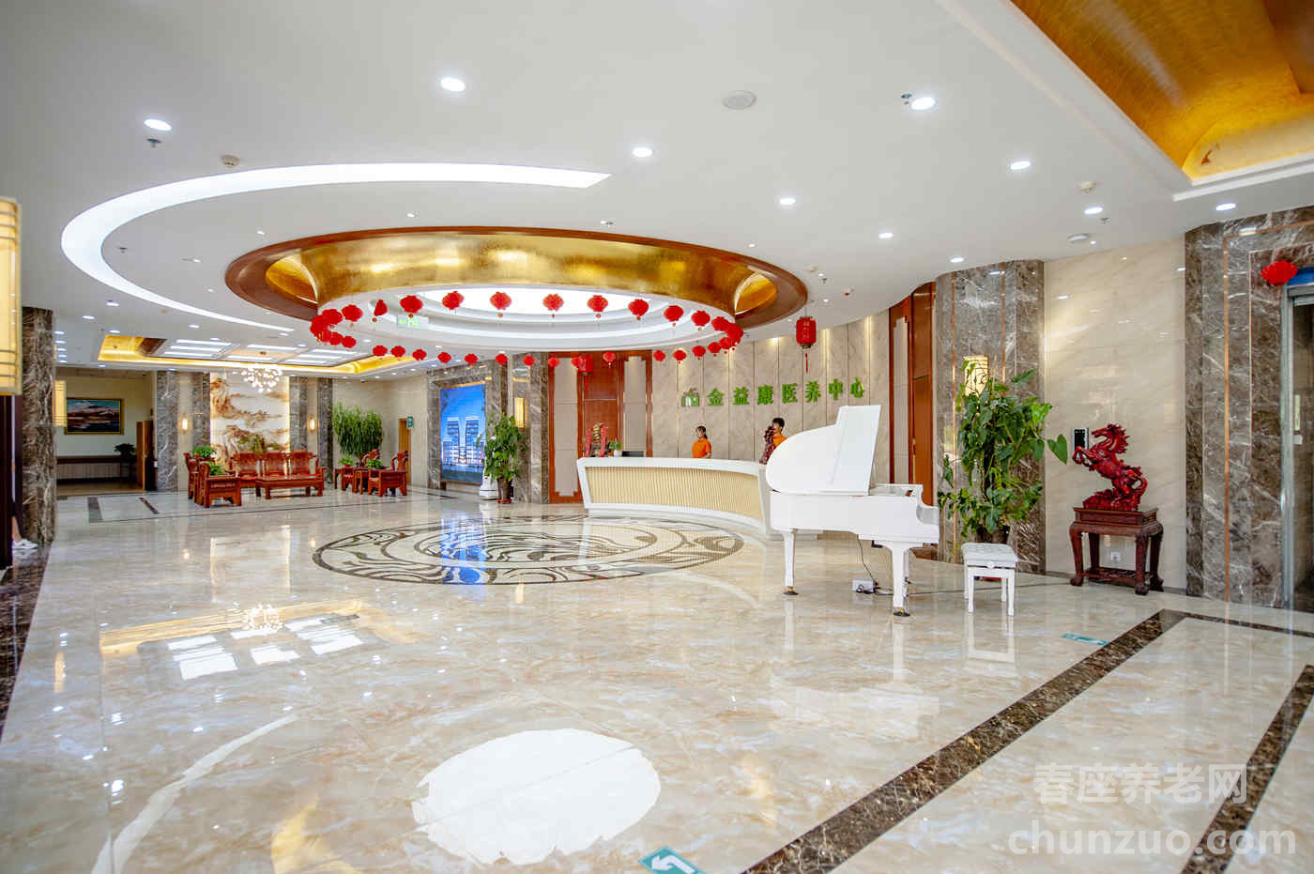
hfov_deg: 87.0
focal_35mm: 19
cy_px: 437
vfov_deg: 64.5
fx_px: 693
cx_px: 657
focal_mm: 19
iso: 500
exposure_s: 1/200
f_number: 3.5
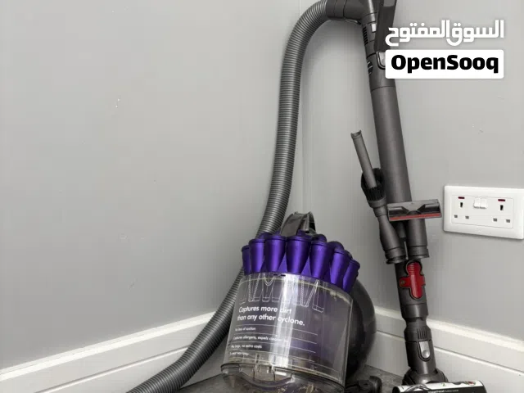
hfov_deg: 67.3
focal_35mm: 26
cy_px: 196
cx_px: 262
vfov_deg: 53.1
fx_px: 394
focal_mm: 5.96
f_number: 1.6
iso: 50
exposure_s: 1/100
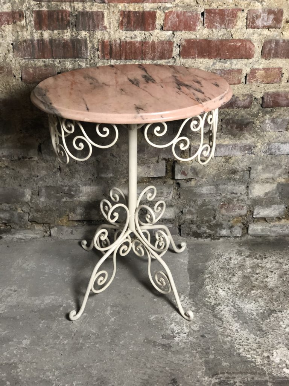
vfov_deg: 36.8
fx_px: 579
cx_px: 144
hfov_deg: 28.0
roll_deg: -0.5
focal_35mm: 52
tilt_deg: -30.4
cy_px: 193
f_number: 2.4
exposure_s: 1/25
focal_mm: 6
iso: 125
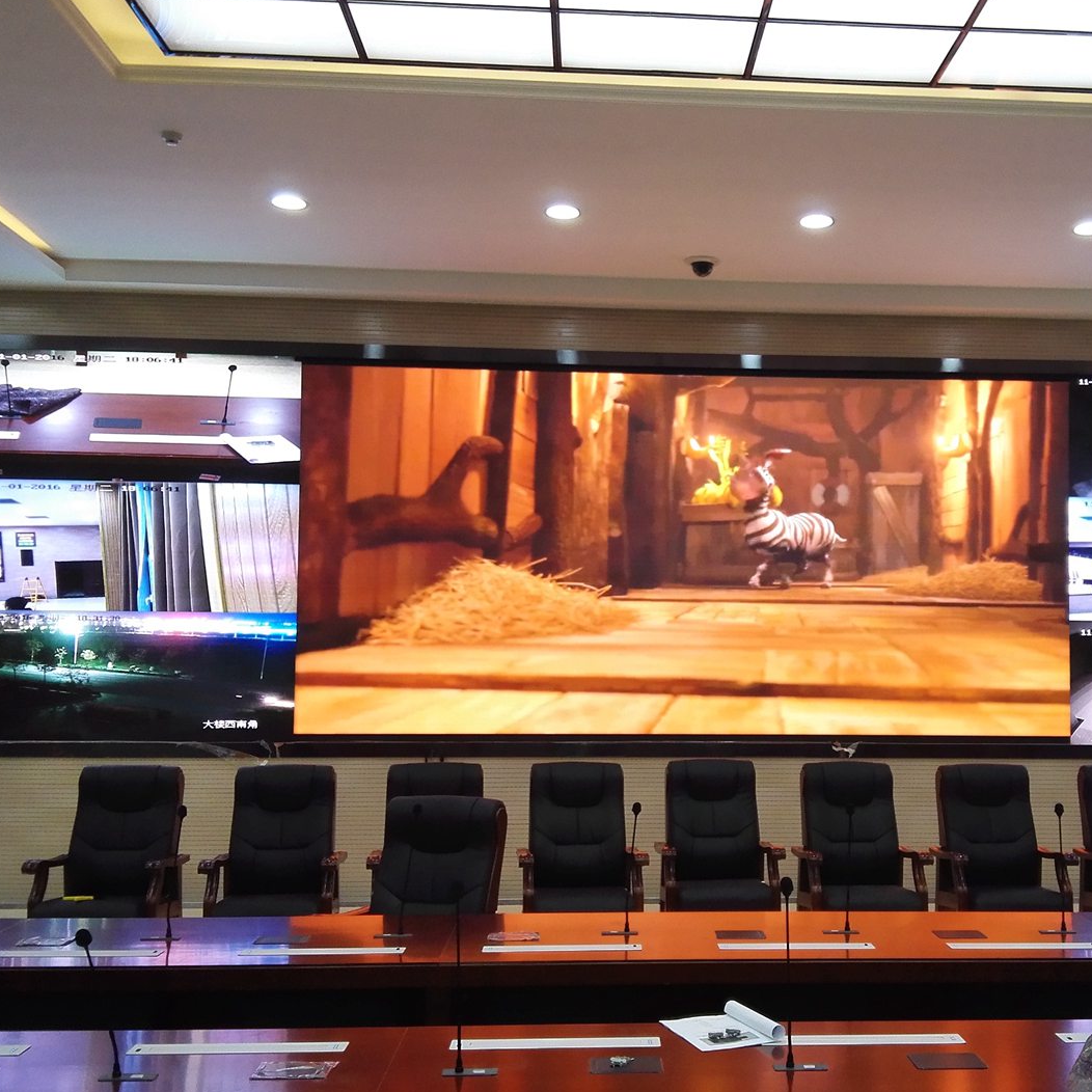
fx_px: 1392
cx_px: 690
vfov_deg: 42.8
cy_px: 575
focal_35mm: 39
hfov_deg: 42.5
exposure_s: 1/100
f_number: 2
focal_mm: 3.8
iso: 160
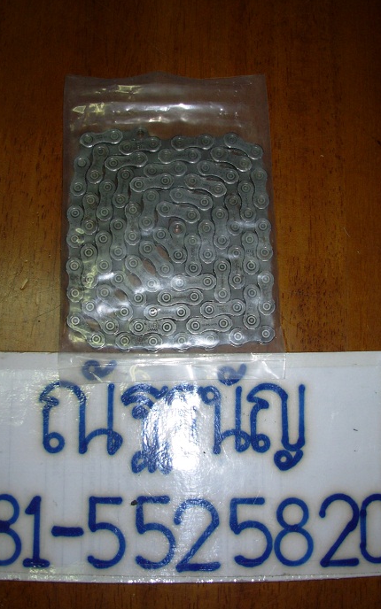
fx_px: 681
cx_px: 168
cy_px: 302
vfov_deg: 48.2
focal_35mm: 41
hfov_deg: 31.2
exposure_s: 1/32
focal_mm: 6.3
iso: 50
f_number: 2.9
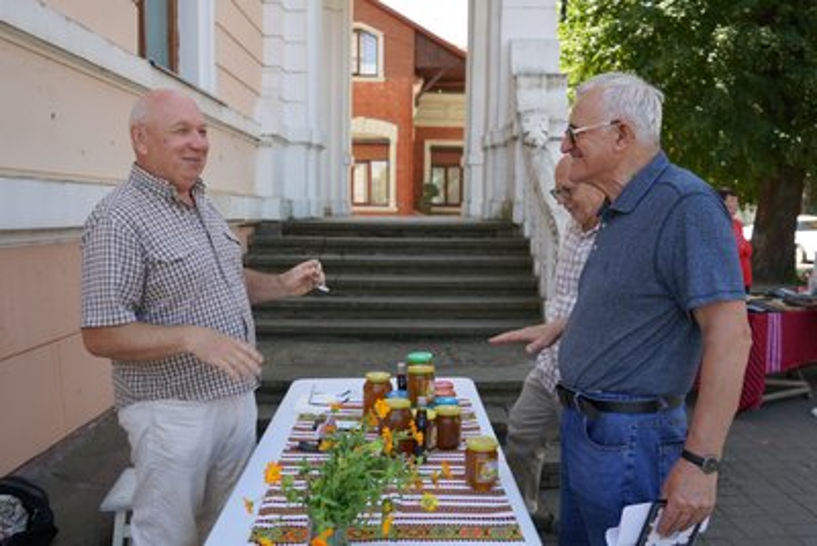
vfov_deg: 45.0
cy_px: 273
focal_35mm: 29
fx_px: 658
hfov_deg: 63.6
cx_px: 408
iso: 100
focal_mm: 29
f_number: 4
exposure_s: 1/160
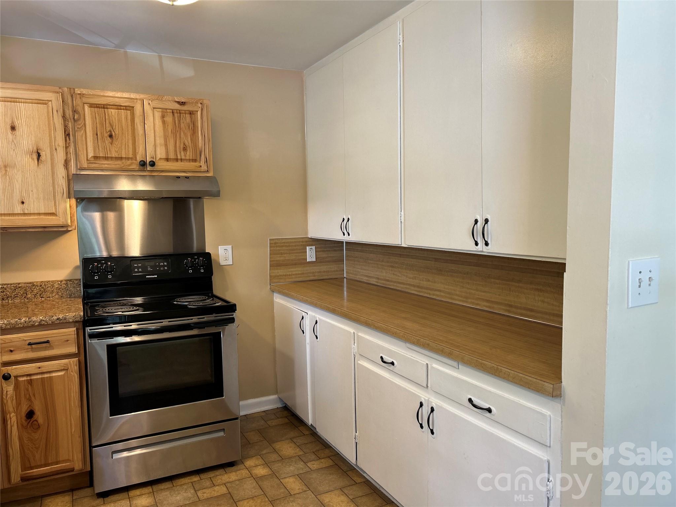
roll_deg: +1.4
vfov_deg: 53.1
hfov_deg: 67.3
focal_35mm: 26
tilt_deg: -4.7
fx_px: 508
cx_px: 338
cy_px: 254
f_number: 1.5
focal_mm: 5.7
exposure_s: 1/60
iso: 80
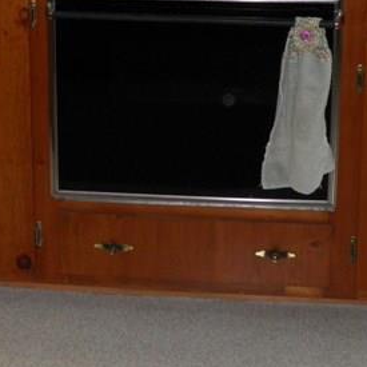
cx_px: 116
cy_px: -119
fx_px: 1104
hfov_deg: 18.8
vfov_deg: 17.6
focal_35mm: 92
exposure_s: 1/30
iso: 100
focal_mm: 4.9
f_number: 2.8
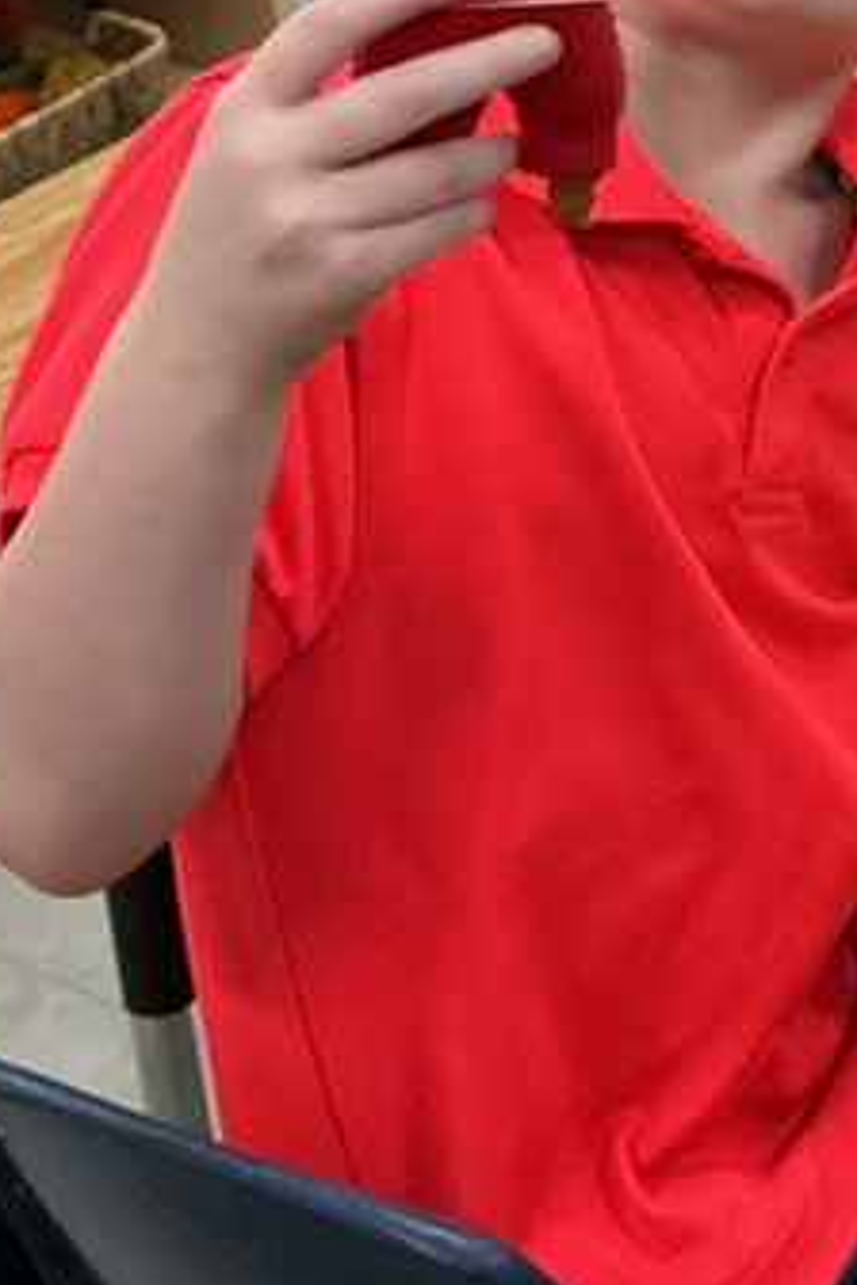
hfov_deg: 12.6
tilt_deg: -27.6
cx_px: 1844
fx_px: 3285
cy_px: 15
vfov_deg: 21.4
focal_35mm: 92
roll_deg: -2.0
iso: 160
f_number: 1.8
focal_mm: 3
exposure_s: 1/60
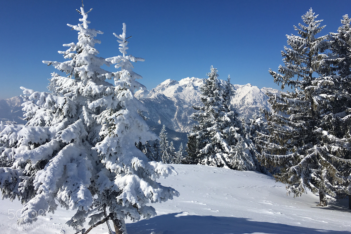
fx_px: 302
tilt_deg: +2.2
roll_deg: +0.8
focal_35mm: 31
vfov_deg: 42.3
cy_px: 109
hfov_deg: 60.3
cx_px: 174
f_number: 2.2
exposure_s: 1/4274
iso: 25
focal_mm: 4.15
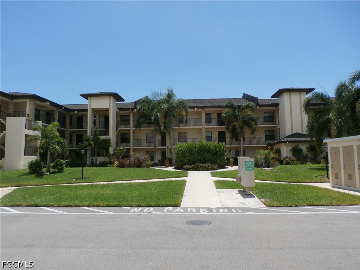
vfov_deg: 54.9
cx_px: 180
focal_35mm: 25
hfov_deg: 69.4
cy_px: 135
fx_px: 260
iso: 100
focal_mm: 4.5
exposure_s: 1/1600
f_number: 3
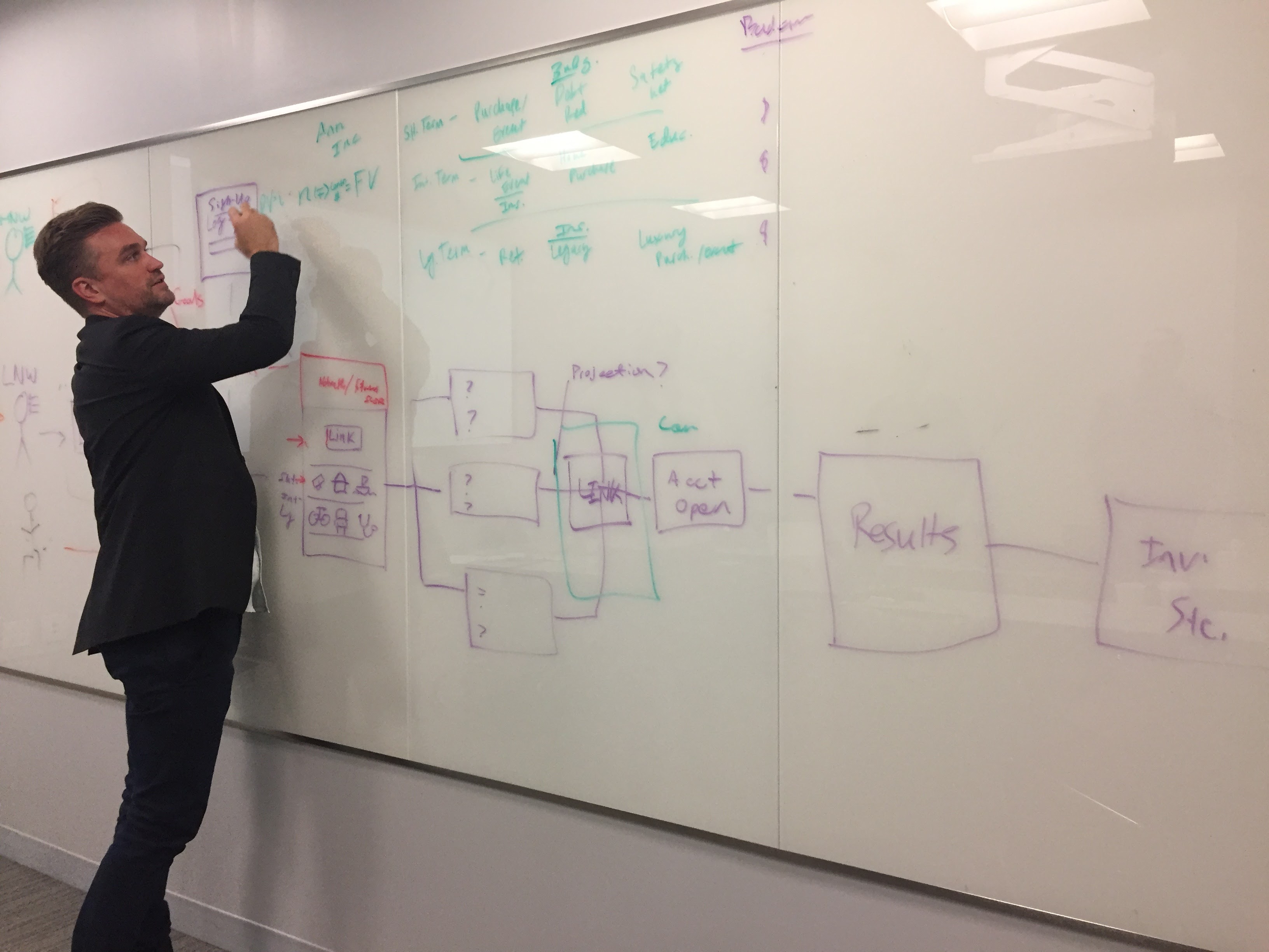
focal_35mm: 29
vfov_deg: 48.2
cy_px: 476
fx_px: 1063
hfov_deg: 61.7
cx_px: 634
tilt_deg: -1.7
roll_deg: +0.4
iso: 50
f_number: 2.2
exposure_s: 1/30
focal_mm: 4.15
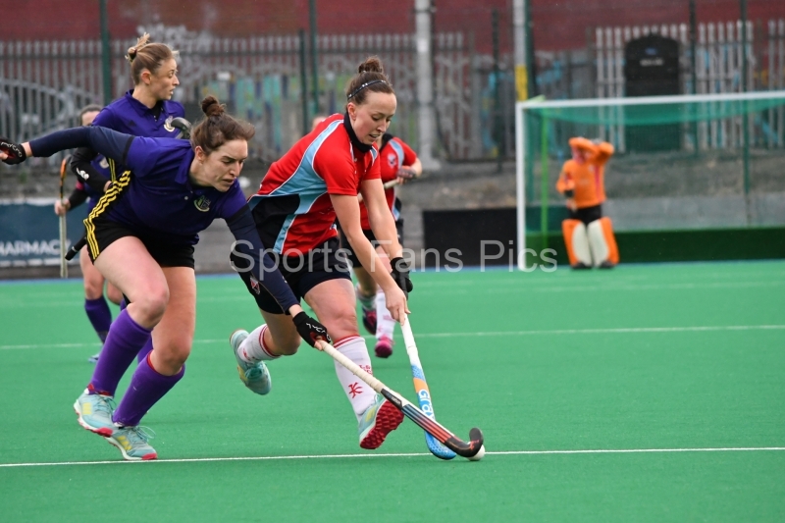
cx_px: 392
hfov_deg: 6.1
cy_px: 262
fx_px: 7412
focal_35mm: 340
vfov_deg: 4.0
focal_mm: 170
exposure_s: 1/800
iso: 3600
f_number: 5
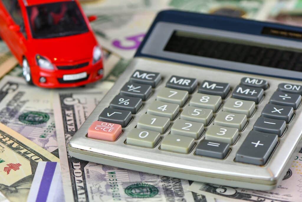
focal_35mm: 158
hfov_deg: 13.0
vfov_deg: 8.7
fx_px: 1321
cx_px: 151
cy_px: 101
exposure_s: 1/6
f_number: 8
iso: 50
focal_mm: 105
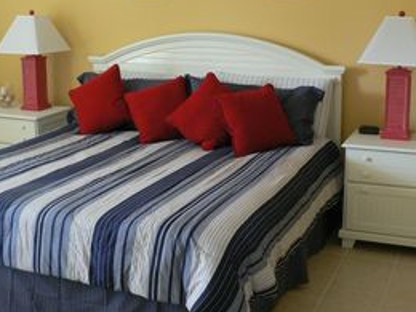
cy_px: 102
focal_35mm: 51
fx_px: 613
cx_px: 198
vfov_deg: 28.4
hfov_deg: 37.5
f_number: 2.8
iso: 200
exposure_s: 1/20
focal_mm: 6
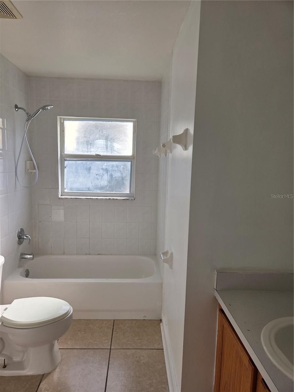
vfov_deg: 73.9
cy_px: 196
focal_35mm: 23
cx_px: 147
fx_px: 260
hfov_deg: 58.9
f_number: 1.8
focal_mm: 5.4
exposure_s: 1/1686
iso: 80
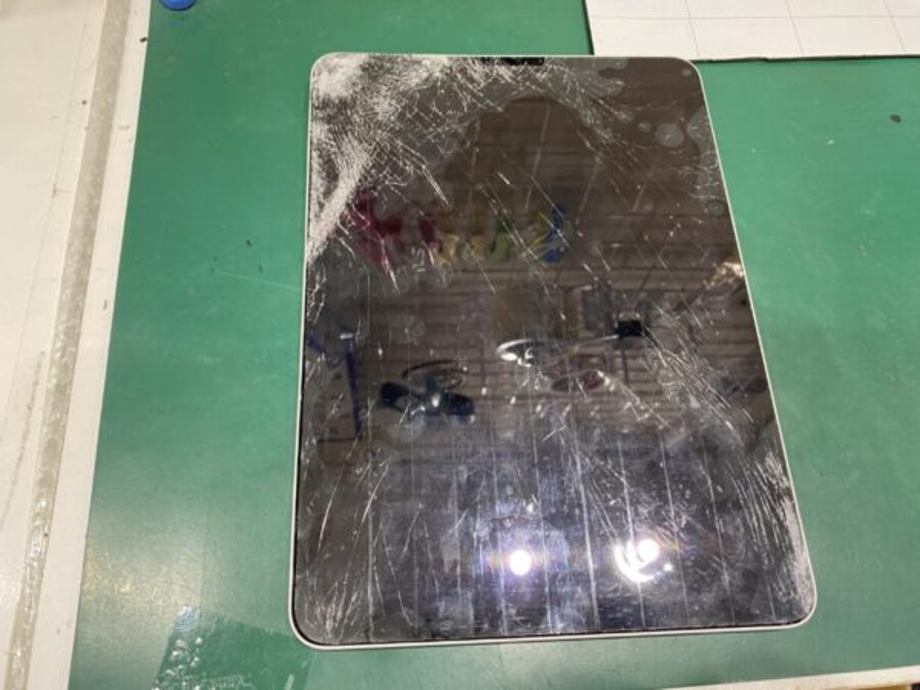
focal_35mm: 26
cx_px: 460
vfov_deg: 53.1
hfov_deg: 67.3
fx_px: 691
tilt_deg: -67.8
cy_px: 345
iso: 64
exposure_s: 1/50
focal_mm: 4.25
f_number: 1.8
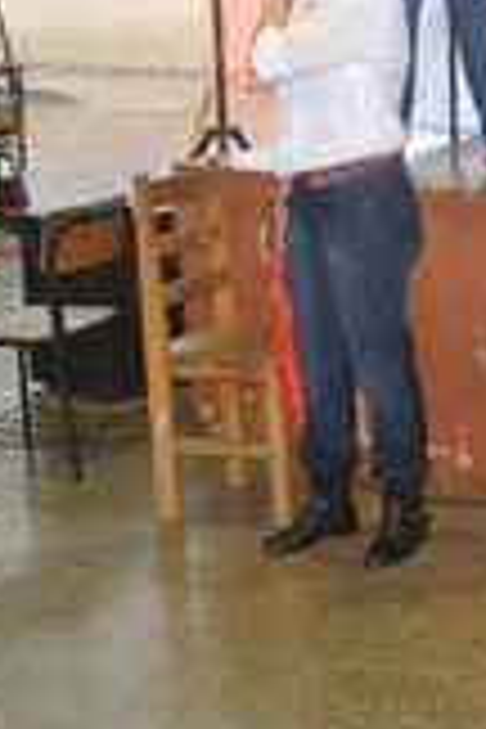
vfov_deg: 20.1
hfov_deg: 12.4
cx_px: 909
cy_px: 90
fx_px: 2025
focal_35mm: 100
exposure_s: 1/60
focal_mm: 24
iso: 1600
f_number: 3.8
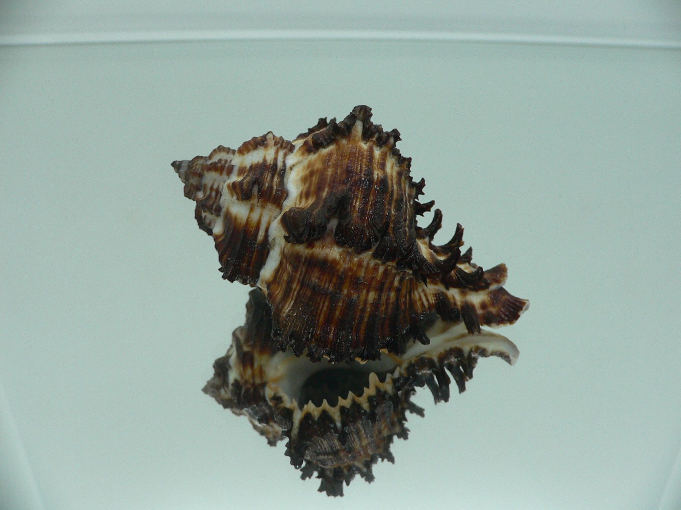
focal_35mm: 35
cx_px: 340
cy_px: 255
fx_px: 689
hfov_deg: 52.6
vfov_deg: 40.7
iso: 100
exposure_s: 1/60
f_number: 2.8
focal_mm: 4.6
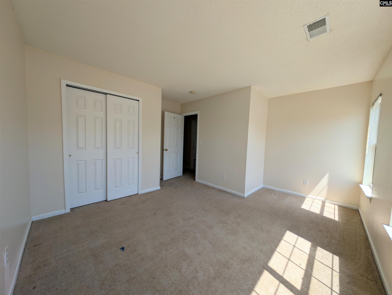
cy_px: 148
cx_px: 196
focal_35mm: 12
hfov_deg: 110.5
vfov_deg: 94.6
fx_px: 136
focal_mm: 2.23
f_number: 1.95
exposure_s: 1/651
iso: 41
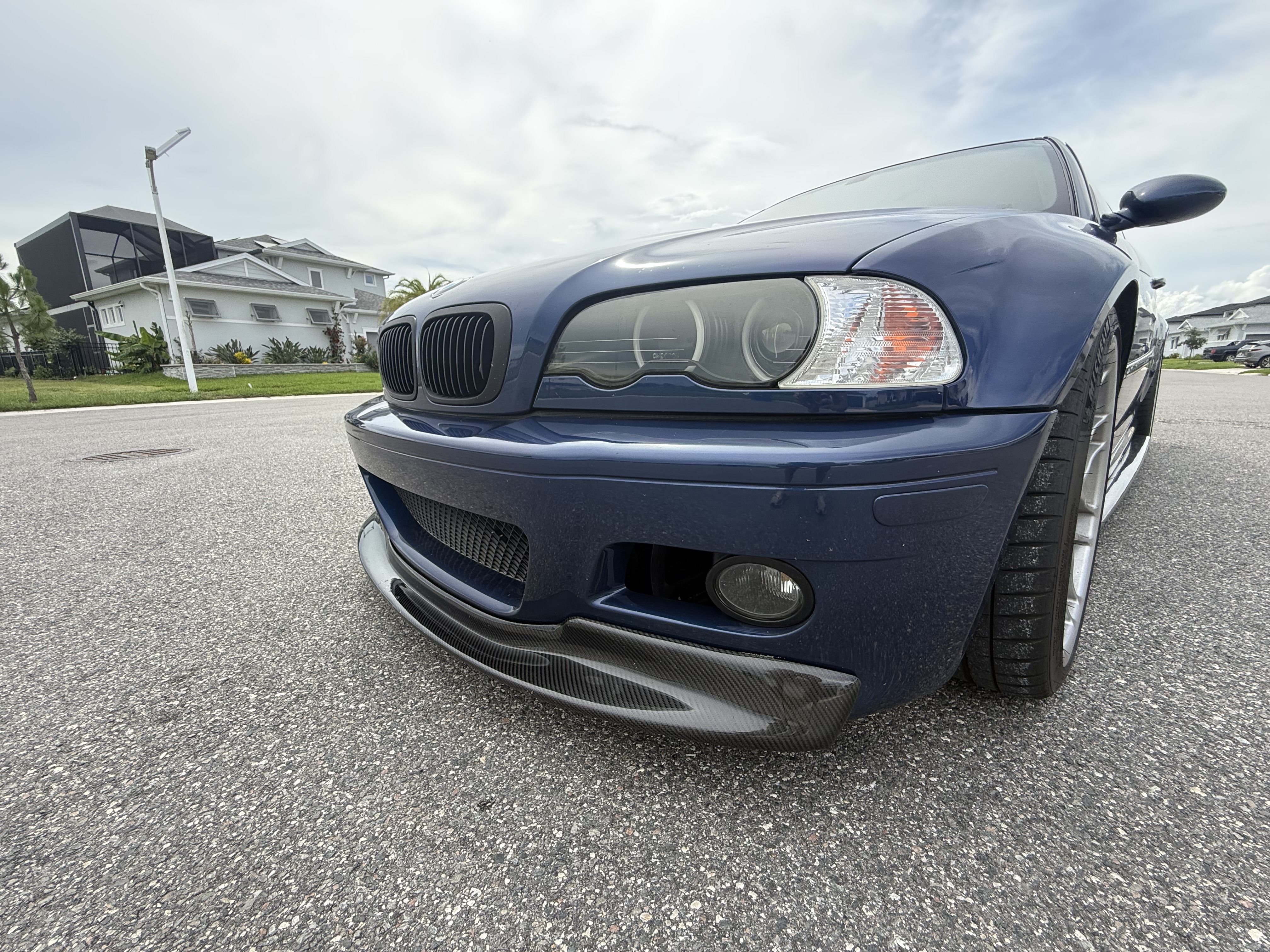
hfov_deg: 102.1
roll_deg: +0.7
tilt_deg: -11.9
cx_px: 635
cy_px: 476
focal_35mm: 14
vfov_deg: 85.7
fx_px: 514
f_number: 2.2
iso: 64
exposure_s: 1/585
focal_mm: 2.22
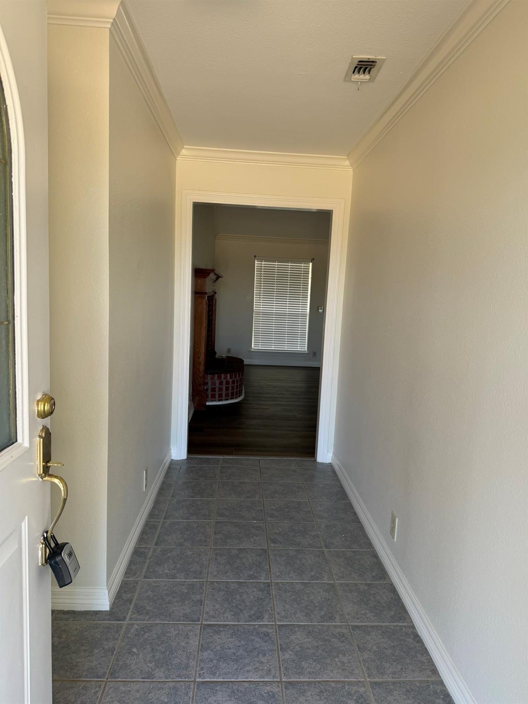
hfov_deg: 56.8
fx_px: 488
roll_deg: -2.7
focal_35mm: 24
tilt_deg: -14.5
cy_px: 352
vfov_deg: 71.6
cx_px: 264
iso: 80
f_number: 1.78
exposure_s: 1/130
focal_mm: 6.76
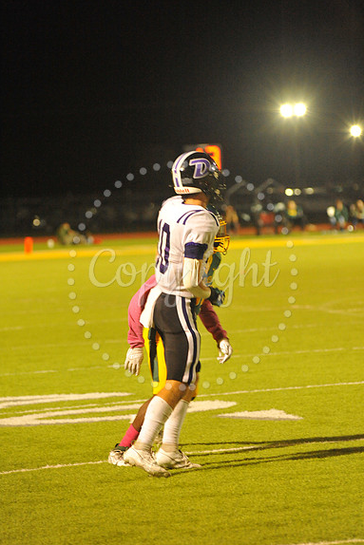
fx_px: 3062
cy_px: 274
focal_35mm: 202
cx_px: 182
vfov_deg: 10.2
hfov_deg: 6.8
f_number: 5
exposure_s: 1/200
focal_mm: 200
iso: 6400
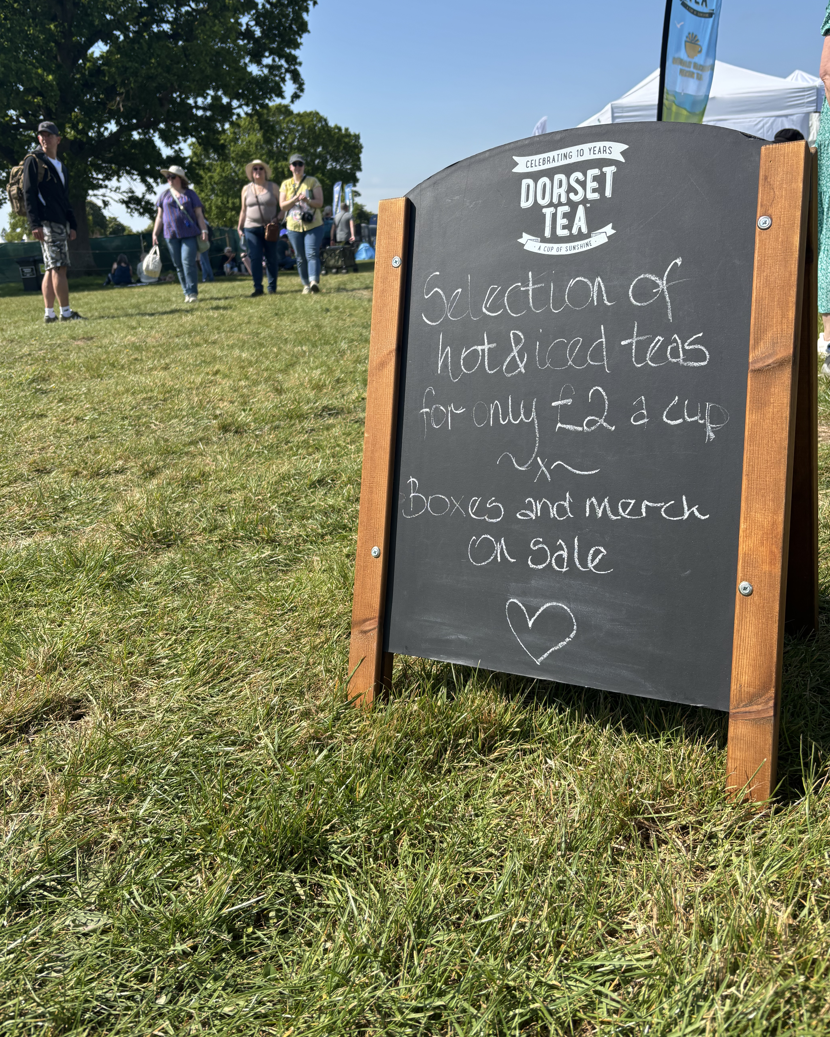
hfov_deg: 51.5
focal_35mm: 28
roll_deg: +3.5
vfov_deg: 62.1
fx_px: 860
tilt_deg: -14.8
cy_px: 467
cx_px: 402
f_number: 1.6
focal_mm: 5.96
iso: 50
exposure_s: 1/2398
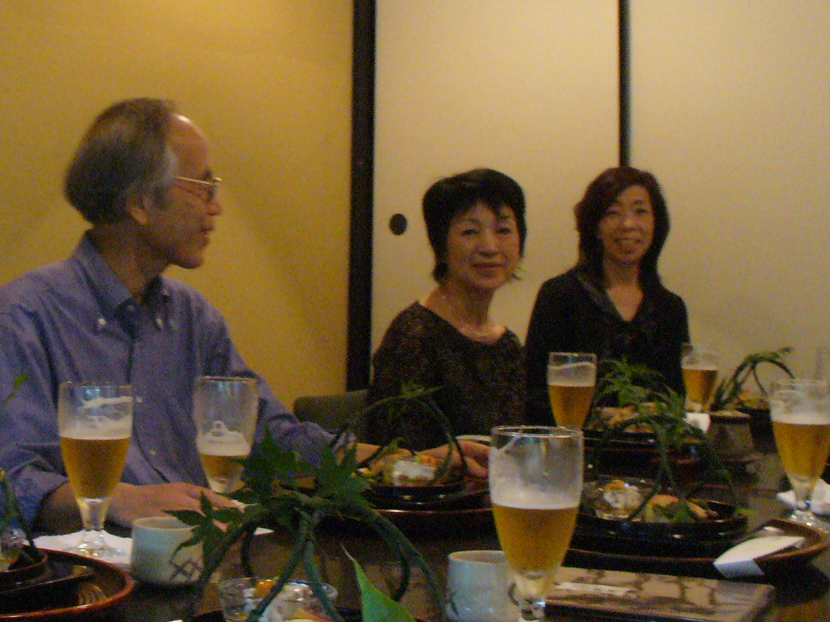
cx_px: 214
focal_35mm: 60
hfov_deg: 31.6
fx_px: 1438
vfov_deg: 24.1
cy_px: 148
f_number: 2.8
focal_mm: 6.1
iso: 400
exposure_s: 1/20
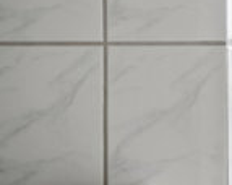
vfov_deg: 15.3
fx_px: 686
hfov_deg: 13.2
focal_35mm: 100
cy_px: 124
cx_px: 584
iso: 400
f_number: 4
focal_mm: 19
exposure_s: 1/25
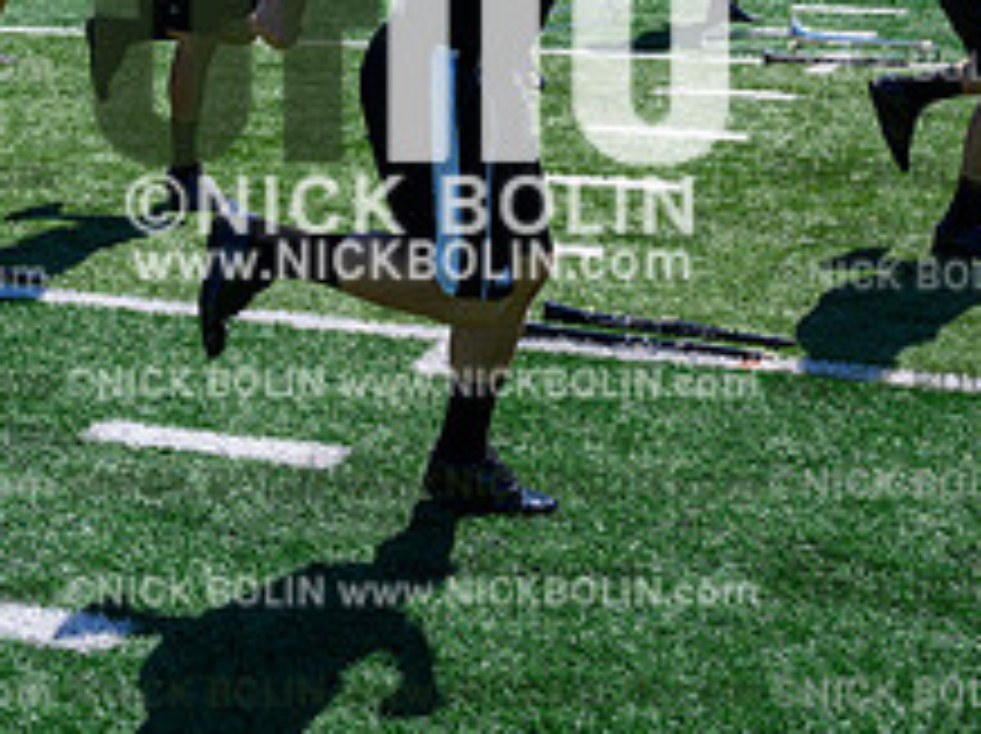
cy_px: 70
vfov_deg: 19.7
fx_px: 2067
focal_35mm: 73
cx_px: 410
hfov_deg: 26.7
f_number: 8
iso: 160
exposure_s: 1/500
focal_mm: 28.5
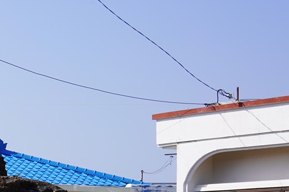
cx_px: -288
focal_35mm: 152
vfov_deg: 8.9
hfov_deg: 12.0
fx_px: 1220
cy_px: 266
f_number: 13
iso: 100
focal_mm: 35
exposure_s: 1/100
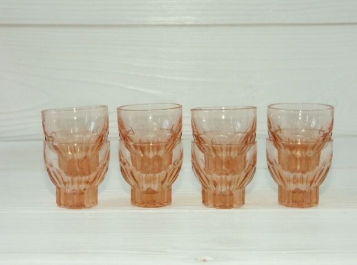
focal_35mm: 65
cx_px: 178
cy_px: 132
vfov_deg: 22.5
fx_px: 668
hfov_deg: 29.9
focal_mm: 16.14
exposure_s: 1/60
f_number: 5.6
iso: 200
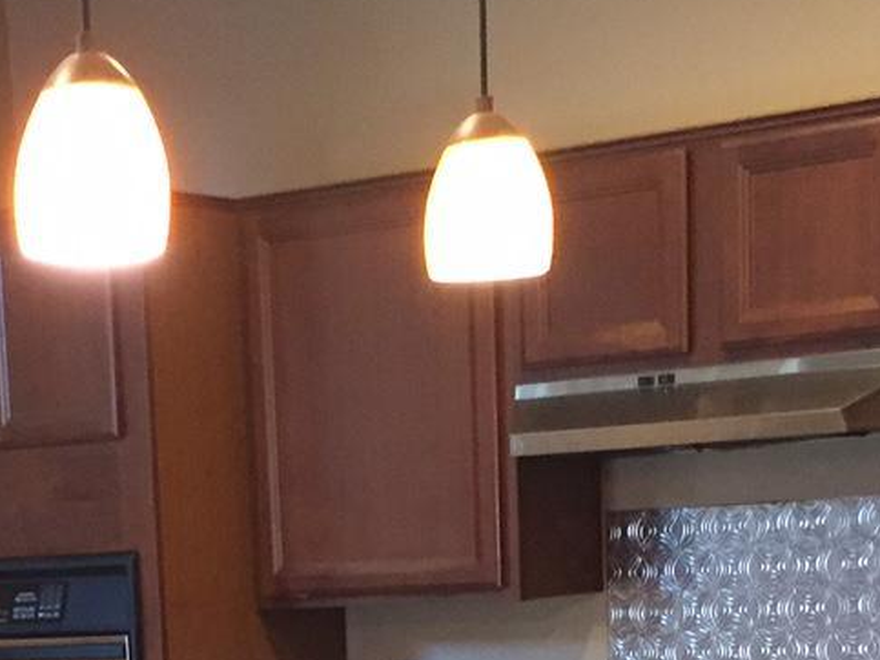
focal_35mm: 98
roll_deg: +1.9
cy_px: 1030
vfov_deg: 14.0
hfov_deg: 19.8
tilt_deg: -10.8
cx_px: 188
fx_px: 2491
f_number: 2.2
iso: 250
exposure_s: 1/20
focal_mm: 4.15
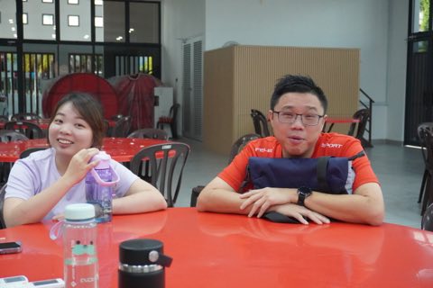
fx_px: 577
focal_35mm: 48
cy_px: 144
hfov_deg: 41.1
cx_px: 216
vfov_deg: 28.1
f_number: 5
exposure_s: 1/160
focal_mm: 32
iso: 5000
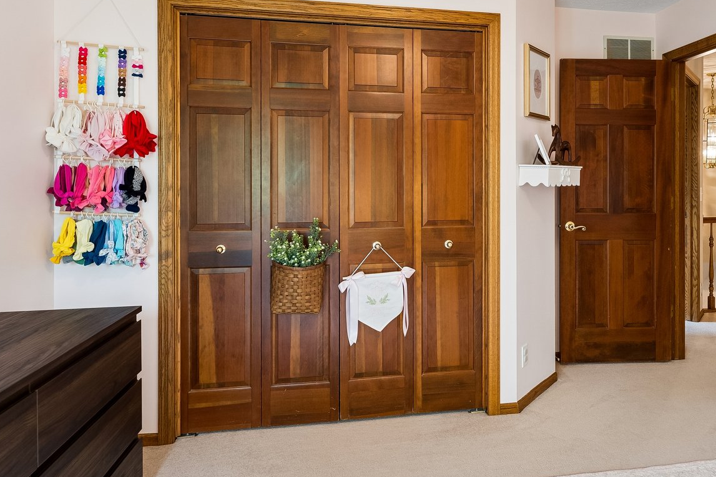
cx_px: 440
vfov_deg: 50.7
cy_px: 177
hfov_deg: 70.5
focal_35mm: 25
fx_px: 497
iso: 500
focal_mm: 14
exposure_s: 1/4
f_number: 6.3
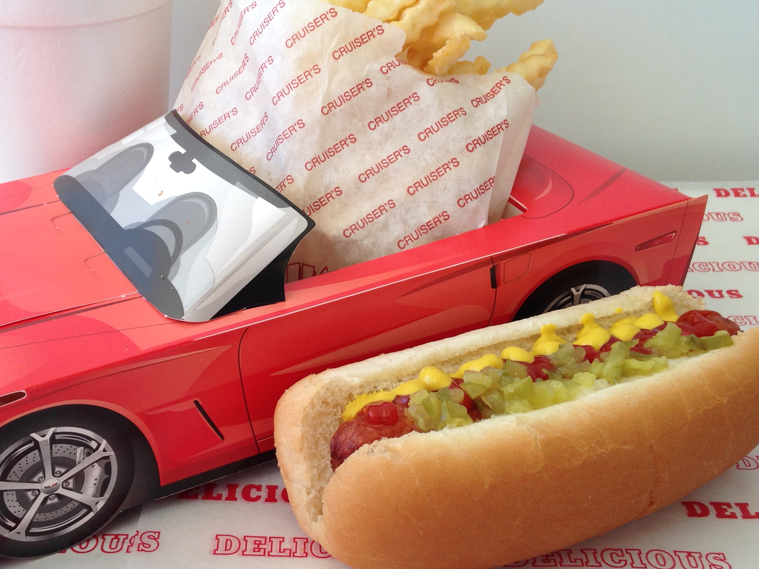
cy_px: 278
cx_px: 284
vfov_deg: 30.3
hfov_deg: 39.4
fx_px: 1052
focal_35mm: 48
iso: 50
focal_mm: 4.12
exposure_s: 1/151
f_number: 2.4
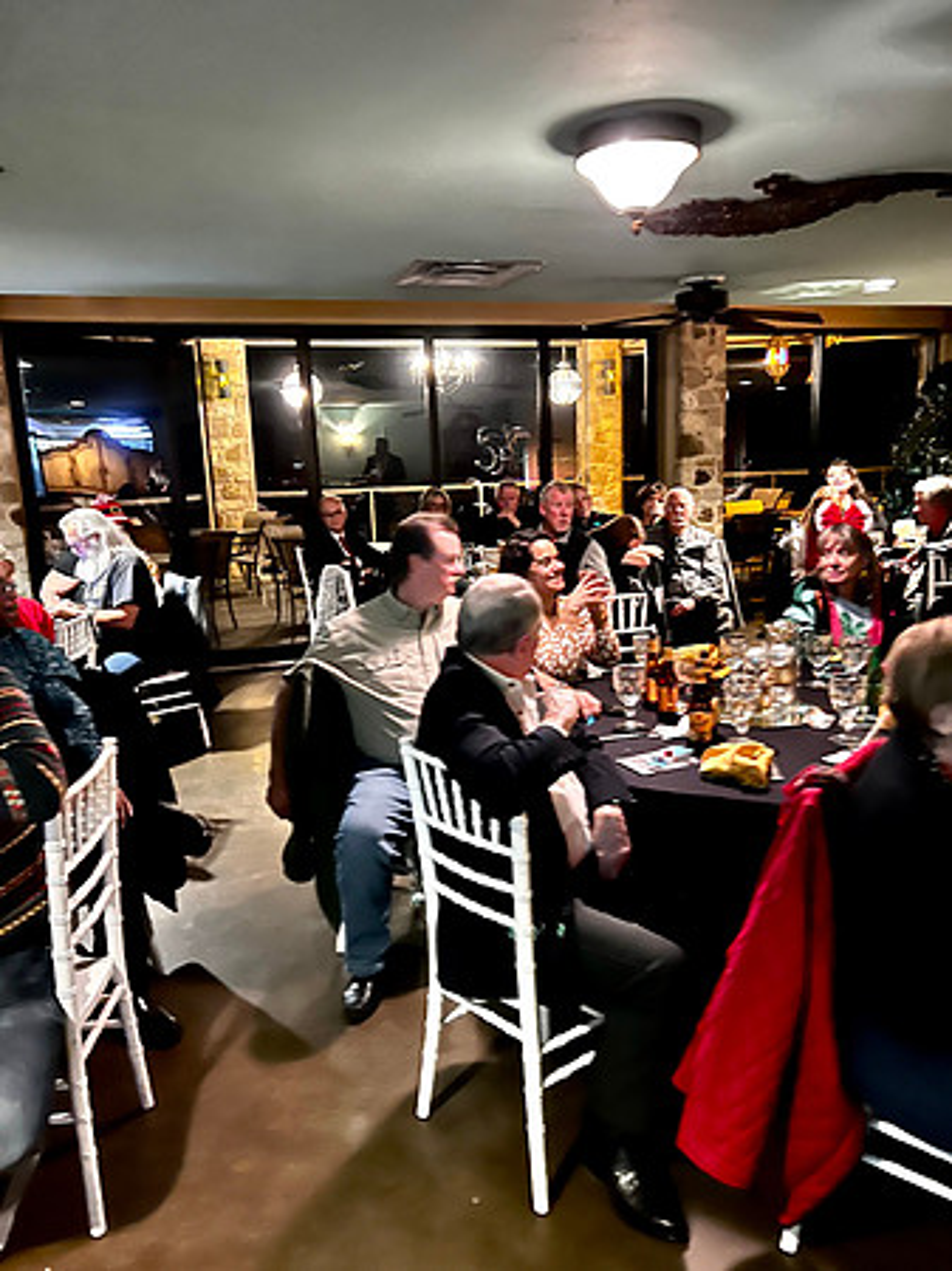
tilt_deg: -11.6
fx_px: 954
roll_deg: +3.3
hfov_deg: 53.0
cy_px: 636
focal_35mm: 26
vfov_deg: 67.3
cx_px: 476
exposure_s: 1/17
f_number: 1.5
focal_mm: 5.7
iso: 800
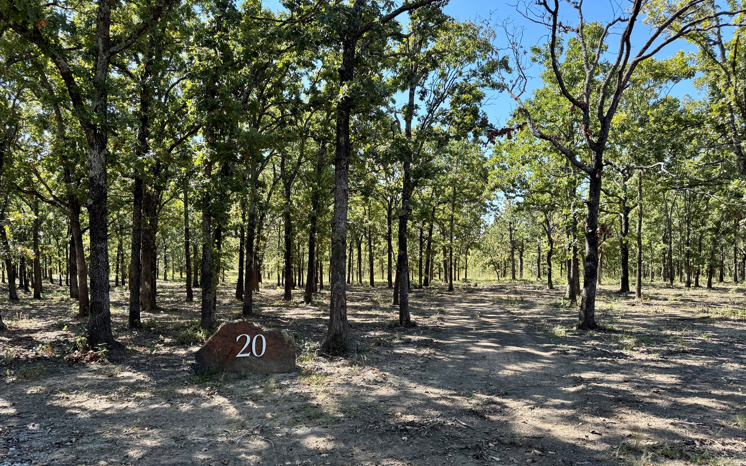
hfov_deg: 70.4
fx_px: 529
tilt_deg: -1.0
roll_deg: +0.5
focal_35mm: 26
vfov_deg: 47.5
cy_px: 255
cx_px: 372
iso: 80
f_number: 1.78
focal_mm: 6.76
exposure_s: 1/588
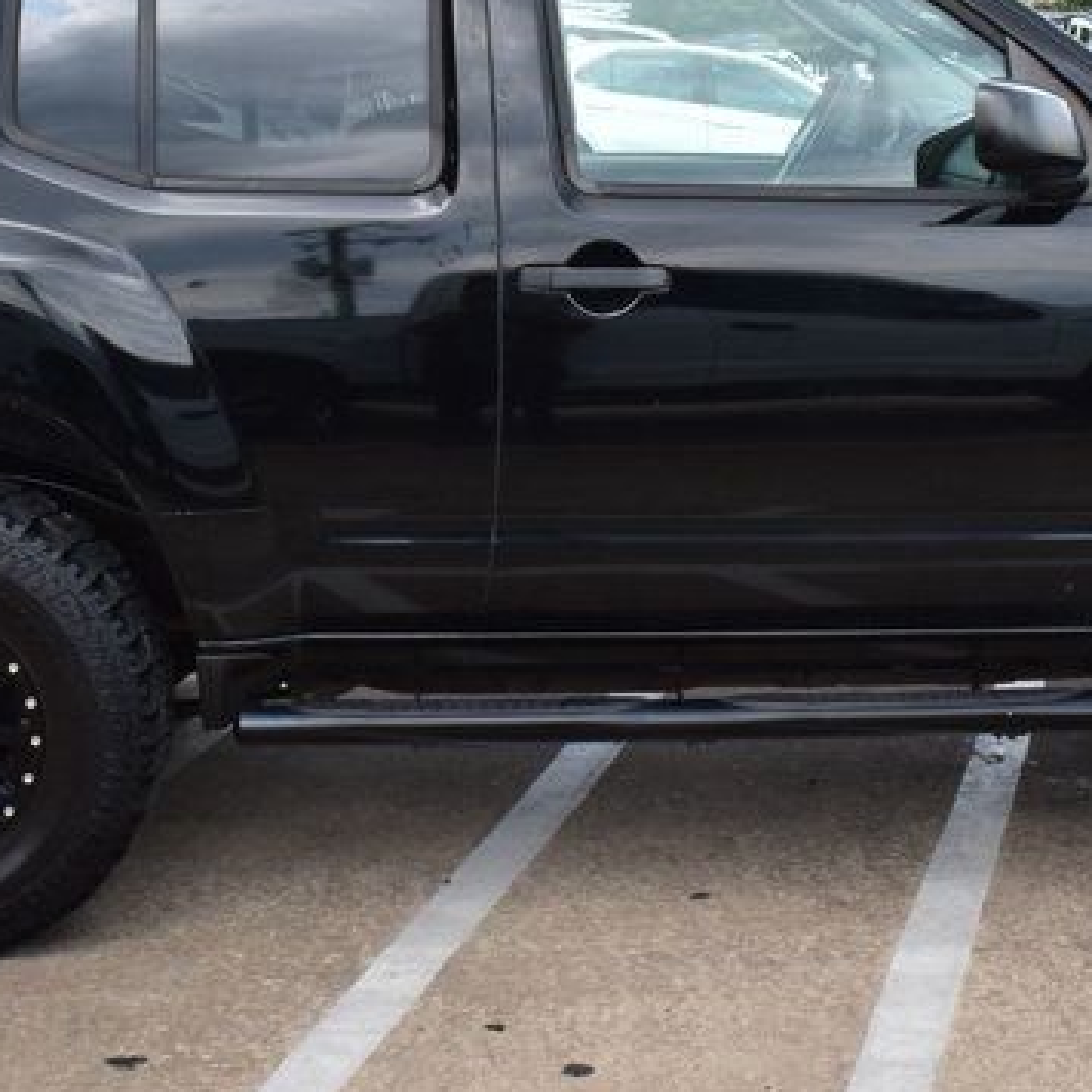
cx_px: 561
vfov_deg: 25.9
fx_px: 2356
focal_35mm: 66
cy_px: 334
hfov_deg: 26.1
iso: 400
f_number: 9
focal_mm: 18
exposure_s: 1/160
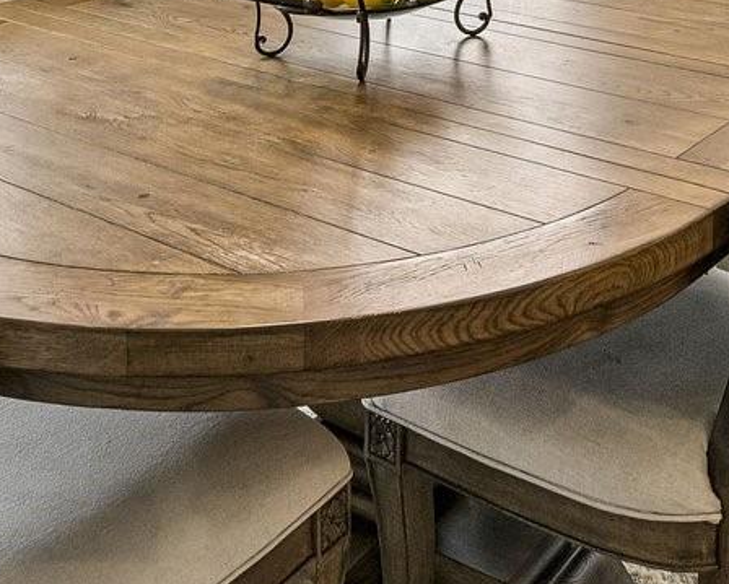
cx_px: 495
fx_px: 1295
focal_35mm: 60
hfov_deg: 31.2
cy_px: -346
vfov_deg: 20.7
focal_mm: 14
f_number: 8
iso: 100
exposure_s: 1/60
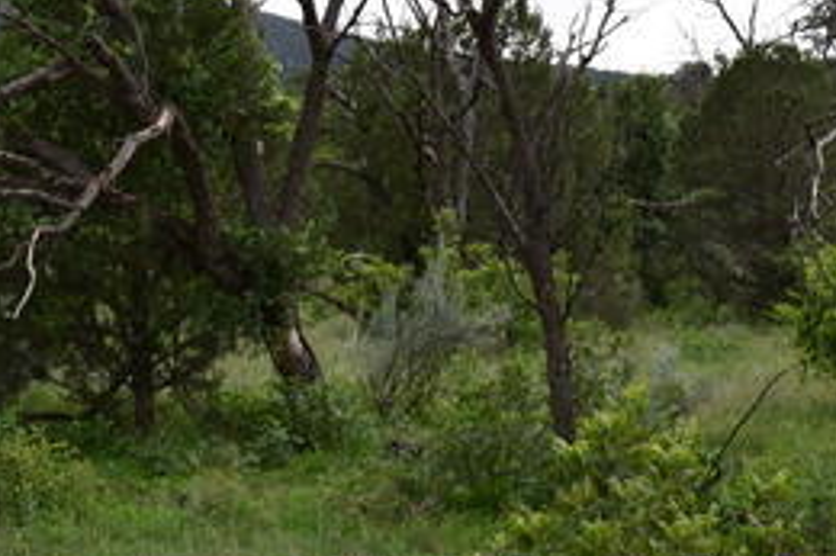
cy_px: 141
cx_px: 431
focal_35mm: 180
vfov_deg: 7.6
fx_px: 4177
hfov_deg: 11.4
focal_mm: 52
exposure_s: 1/250
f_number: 10
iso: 400
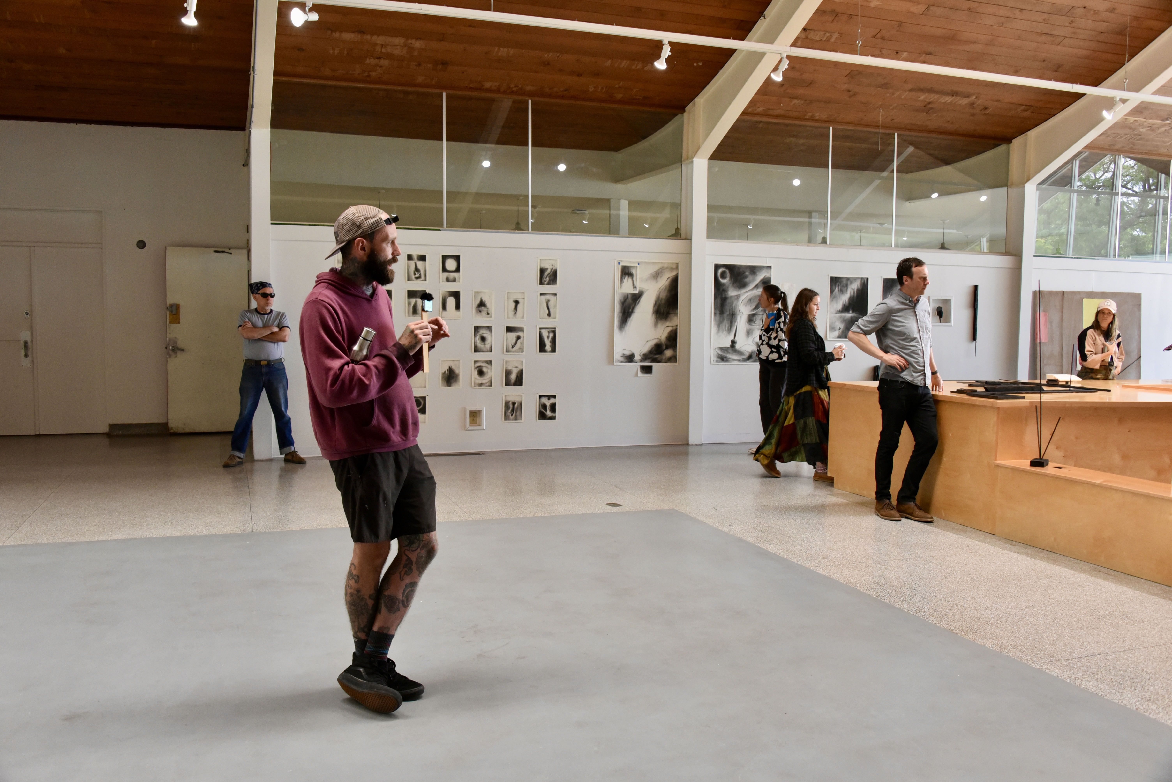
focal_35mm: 32
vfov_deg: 41.1
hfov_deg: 58.7
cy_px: 391
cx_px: 586
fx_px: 1042
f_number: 7.1
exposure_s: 1/200
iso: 2500
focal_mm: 32
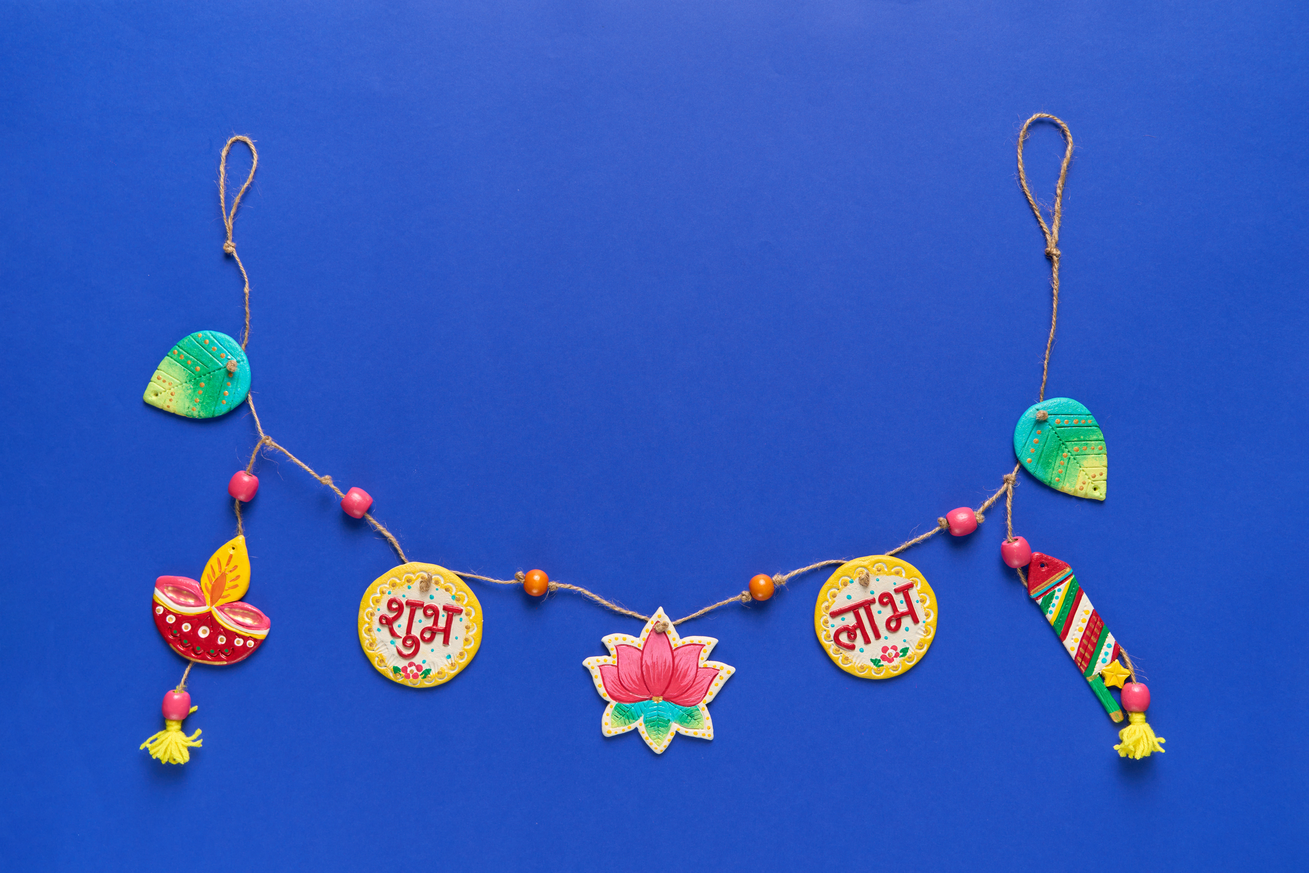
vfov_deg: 31.9
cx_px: 654
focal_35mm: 42
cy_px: 436
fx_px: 1527
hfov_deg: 46.4
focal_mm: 42
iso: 125
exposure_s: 1/100
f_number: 8
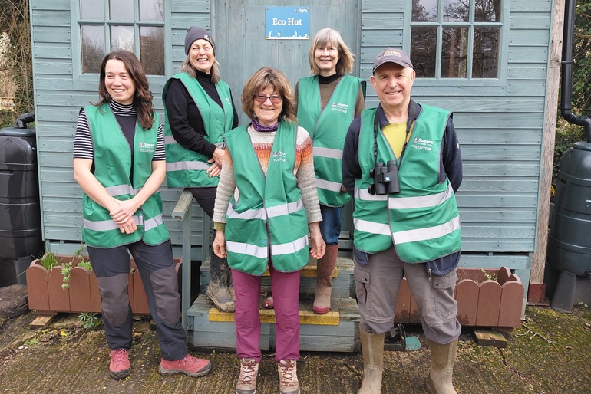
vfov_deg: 47.9
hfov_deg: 67.4
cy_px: 175
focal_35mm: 27
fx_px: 443
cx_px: 294
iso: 50
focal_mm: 4.69
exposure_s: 1/375
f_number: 1.8
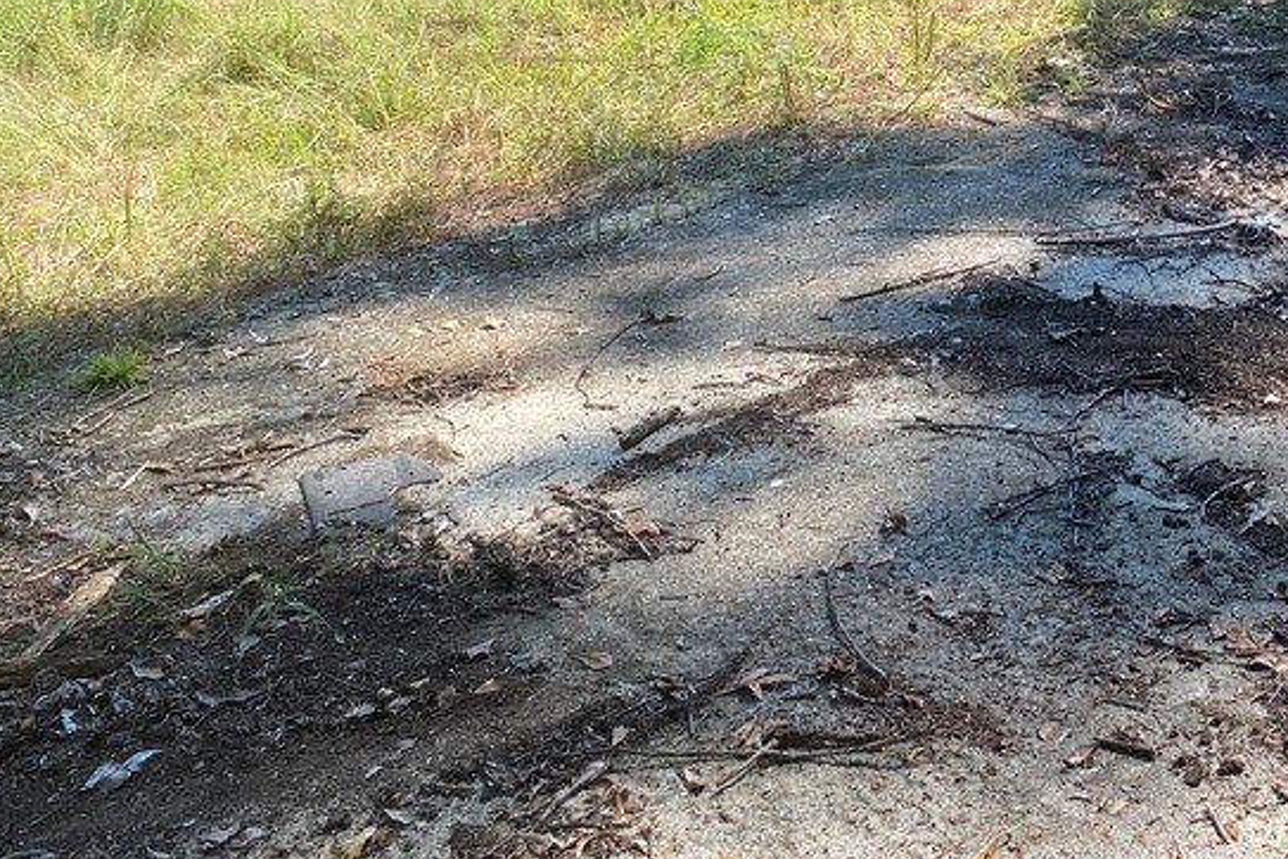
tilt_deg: -4.1
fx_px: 1825
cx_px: 994
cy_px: -17
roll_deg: -0.8
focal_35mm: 51
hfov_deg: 37.7
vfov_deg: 25.1
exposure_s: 1/613
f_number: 1.8
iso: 32
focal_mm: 4.25
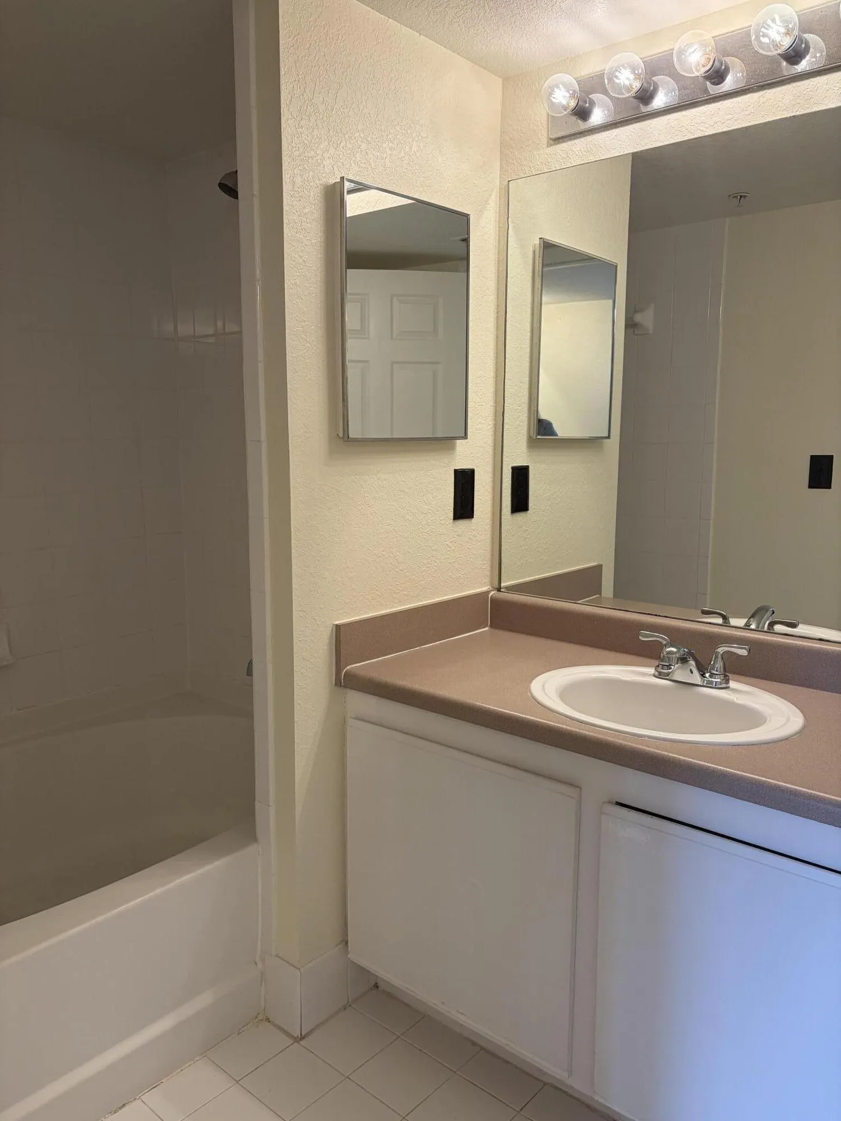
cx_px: 420
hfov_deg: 53.1
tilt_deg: -8.2
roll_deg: +1.3
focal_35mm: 26
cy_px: 560
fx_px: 842
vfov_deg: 67.3
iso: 100
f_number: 1.6
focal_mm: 5.96
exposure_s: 1/120
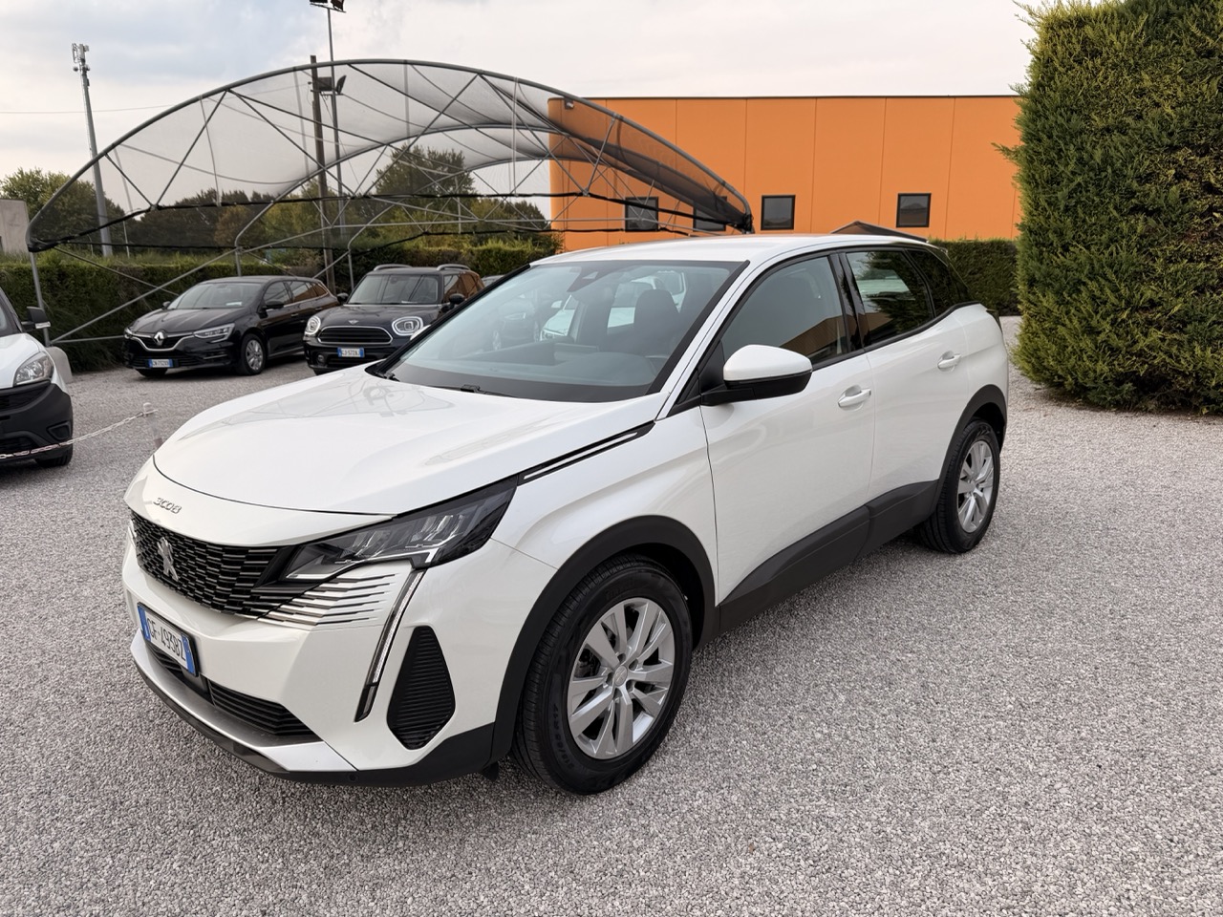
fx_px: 848
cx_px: 612
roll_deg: +0.5
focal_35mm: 24
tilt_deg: -13.0
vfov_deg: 56.8
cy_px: 458
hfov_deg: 71.6
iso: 80
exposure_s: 1/1585
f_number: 1.78
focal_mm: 6.76
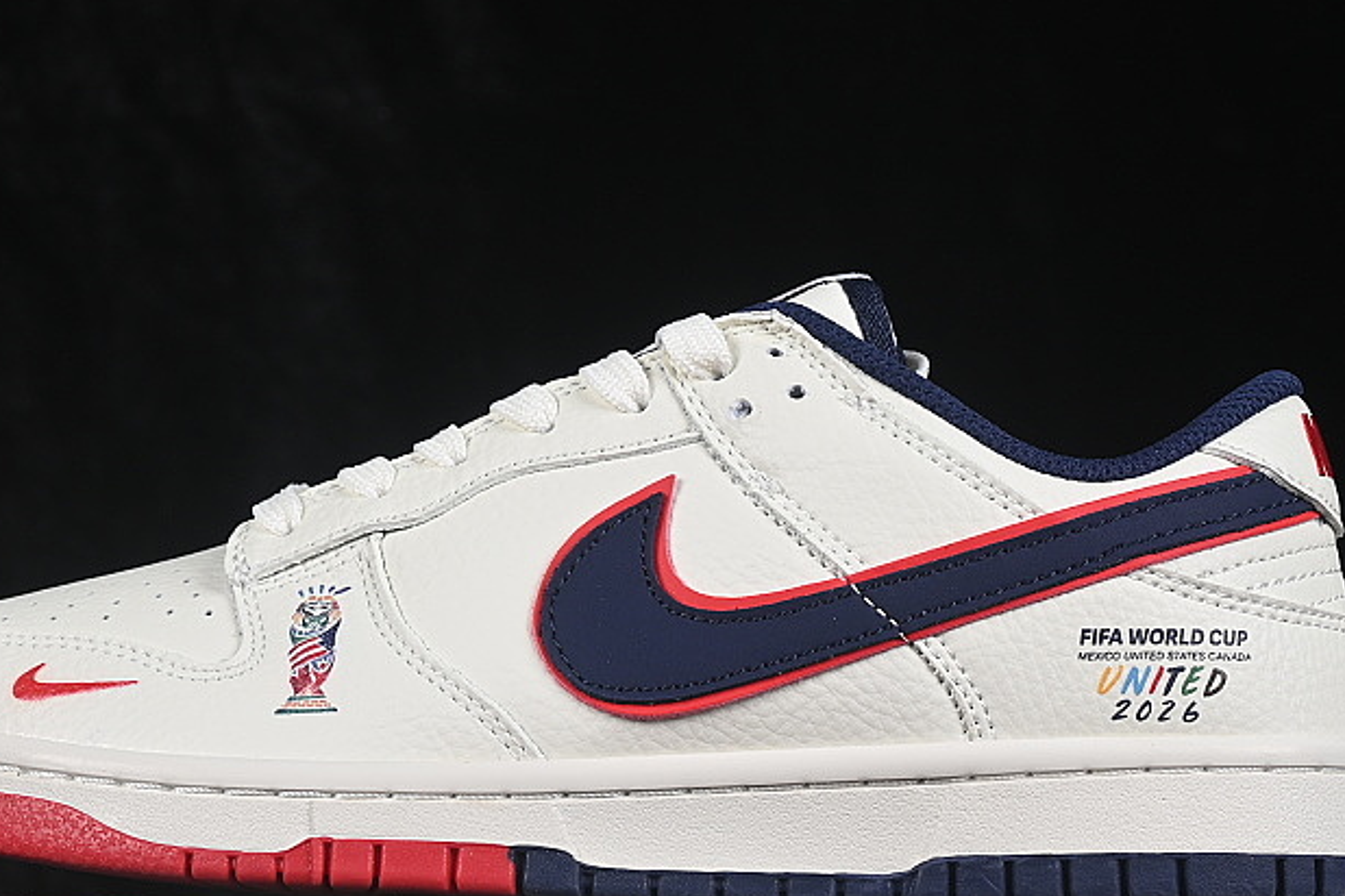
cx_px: 620
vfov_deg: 10.5
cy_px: 420
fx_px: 4894
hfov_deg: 15.6
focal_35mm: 131
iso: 160
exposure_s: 1/80
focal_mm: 50
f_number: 8
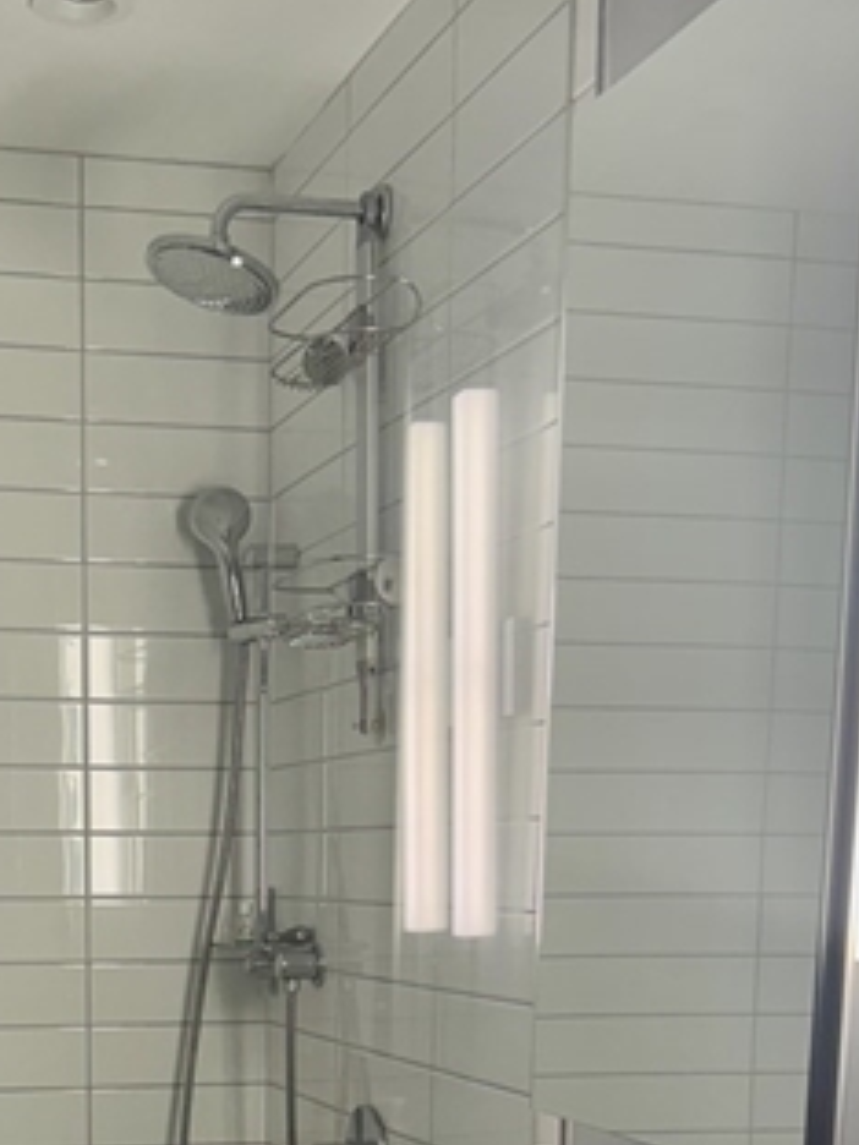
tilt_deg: -9.1
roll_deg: +0.9
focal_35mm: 59
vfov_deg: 30.1
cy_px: 1178
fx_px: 1952
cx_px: 151
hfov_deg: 24.4
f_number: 1.78
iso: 125
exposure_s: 1/120
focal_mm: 6.76
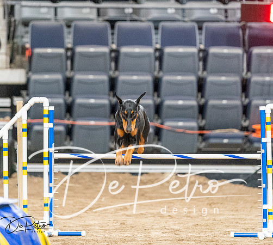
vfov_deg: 5.0
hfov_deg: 5.5
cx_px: 119
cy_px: 66
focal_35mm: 332
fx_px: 2817
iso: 10000
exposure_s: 1/250
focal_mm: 189
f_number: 2.8
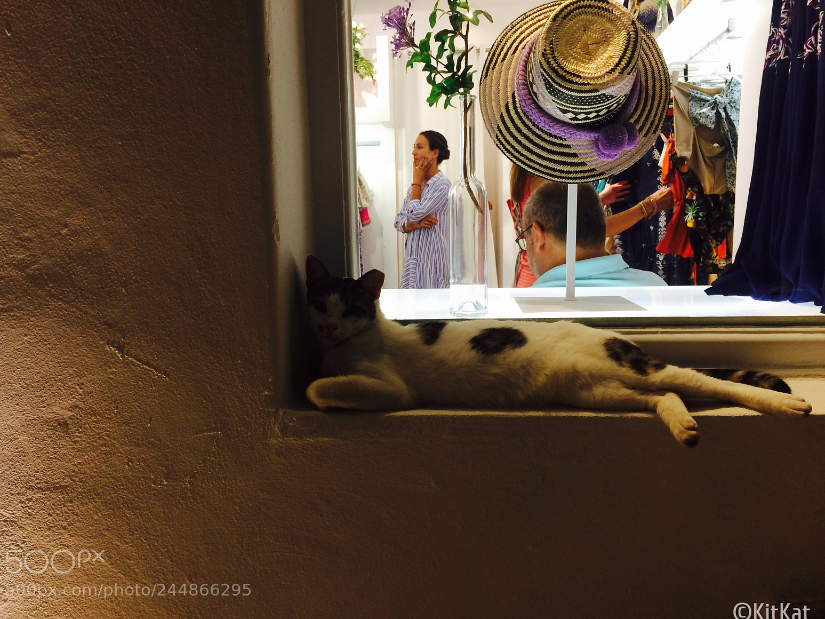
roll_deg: +2.0
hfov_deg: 60.0
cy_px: 312
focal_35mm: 30
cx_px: 399
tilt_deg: -8.0
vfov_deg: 46.8
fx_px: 715
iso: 100
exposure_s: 1/33
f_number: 2.2
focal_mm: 4.15
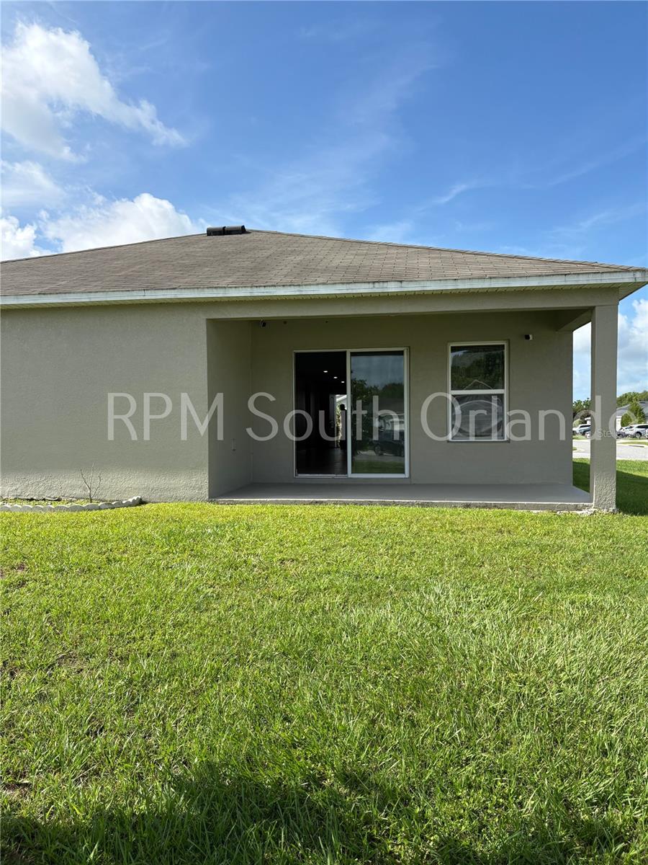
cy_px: 432
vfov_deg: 67.3
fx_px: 649
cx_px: 324
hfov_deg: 53.1
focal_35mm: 26
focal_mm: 5.96
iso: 50
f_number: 1.6
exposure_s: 1/2451
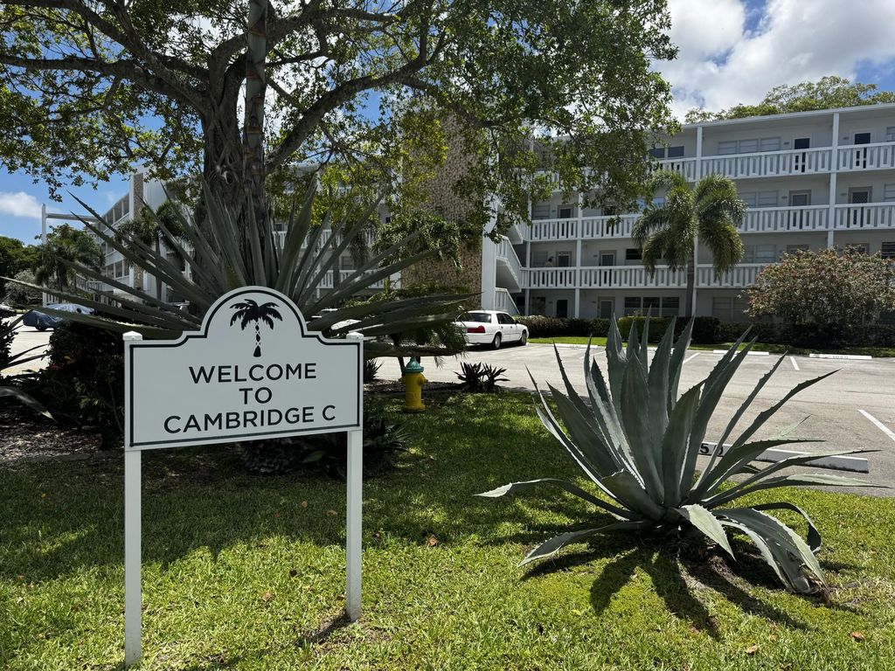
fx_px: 621
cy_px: 336
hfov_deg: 71.6
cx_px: 448
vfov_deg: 56.8
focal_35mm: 24
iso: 80
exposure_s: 1/3247
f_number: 1.78
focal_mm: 6.76
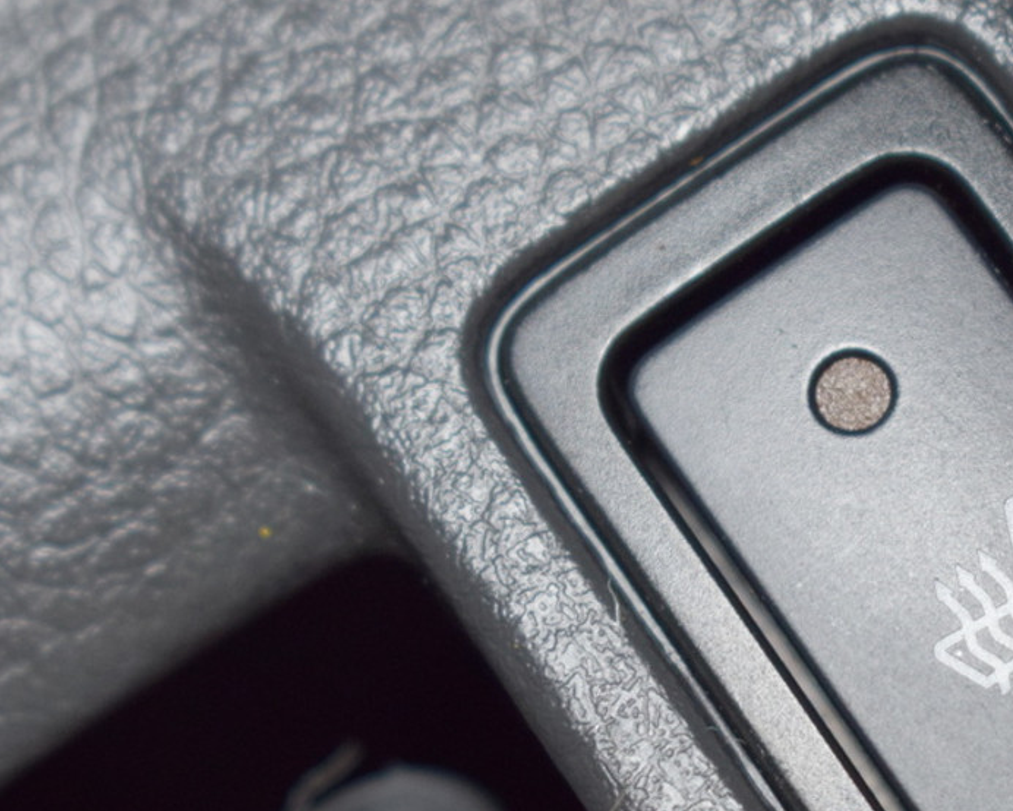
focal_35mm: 148
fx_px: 4438
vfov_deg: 10.4
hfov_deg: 13.0
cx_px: 755
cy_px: 491
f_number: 5.6
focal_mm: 52
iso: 1400
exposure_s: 1/125
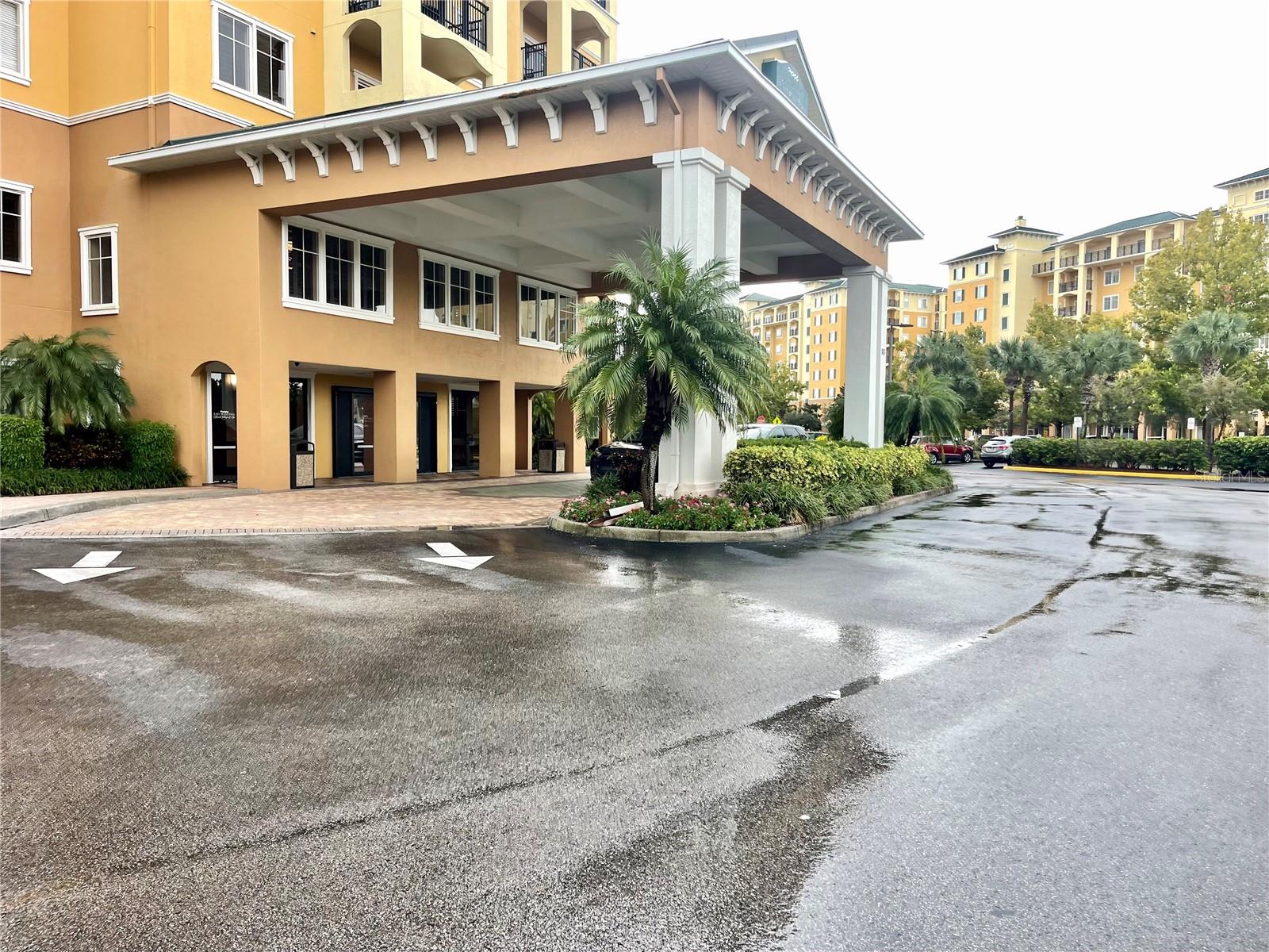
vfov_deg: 54.9
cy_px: 476
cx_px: 634
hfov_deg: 69.4
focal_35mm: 25
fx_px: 916
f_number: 1.6
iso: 32
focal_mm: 5.1
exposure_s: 1/233
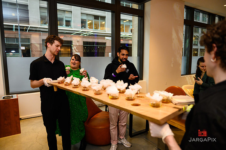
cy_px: 75
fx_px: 151
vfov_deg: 53.1
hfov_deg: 73.8
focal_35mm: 24
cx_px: 113
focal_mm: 24
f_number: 3.2
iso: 800
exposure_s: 1/200
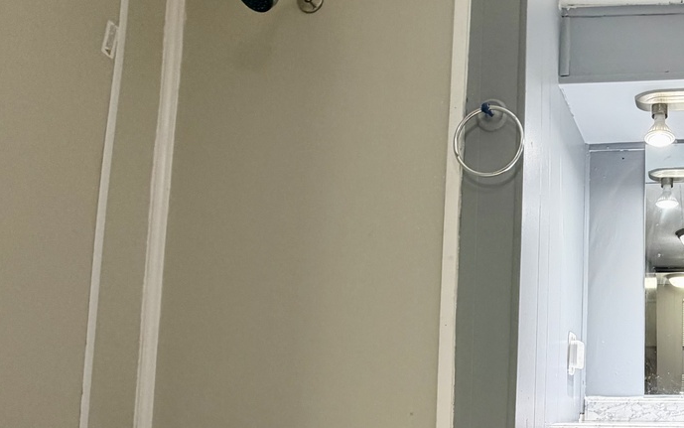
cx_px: 648
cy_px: 361
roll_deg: +0.3
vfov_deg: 38.6
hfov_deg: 51.8
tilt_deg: +5.5
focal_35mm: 31
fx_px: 578
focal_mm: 2.22
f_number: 2.2
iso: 200
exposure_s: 1/60
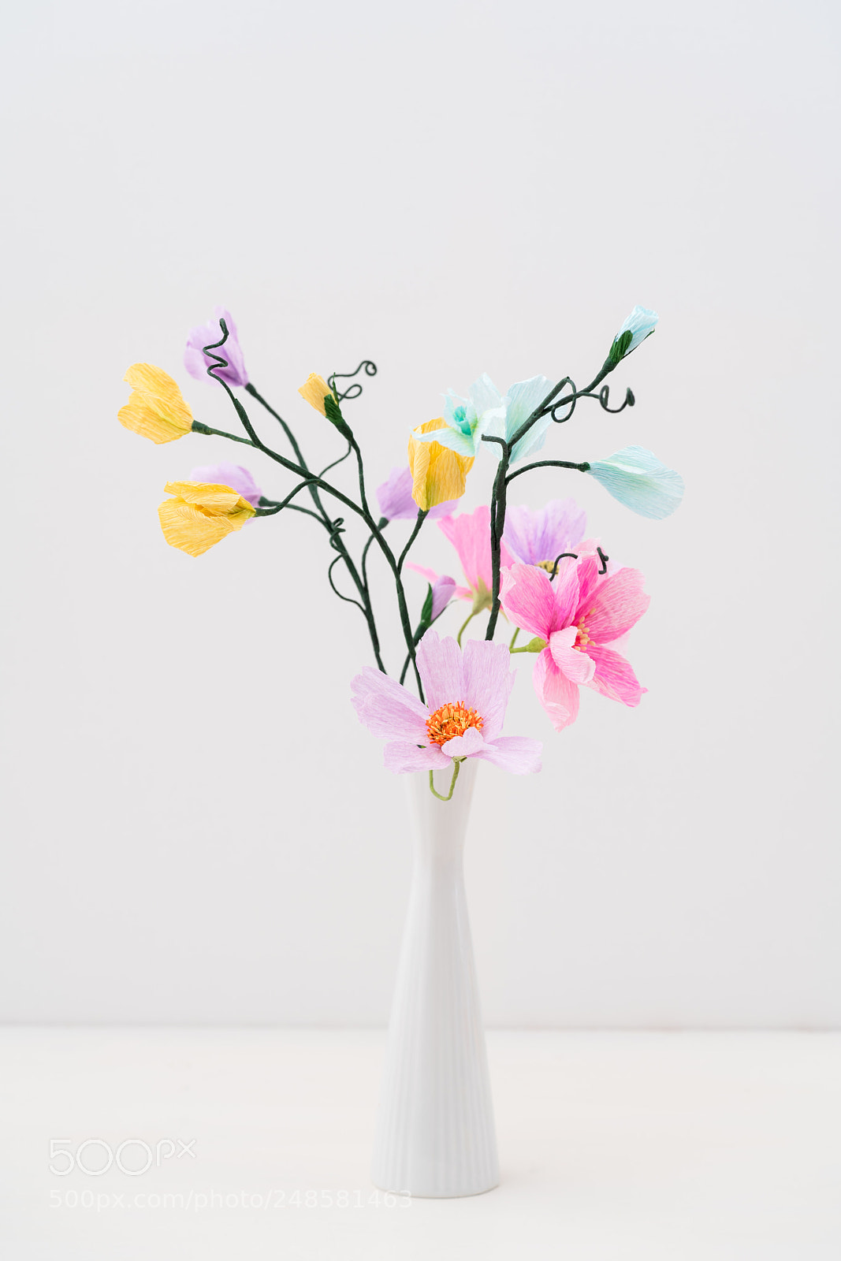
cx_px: 420
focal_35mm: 90
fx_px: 3153
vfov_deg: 22.6
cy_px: 630
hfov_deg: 15.2
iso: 100
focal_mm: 90
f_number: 6.3
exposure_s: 1/125
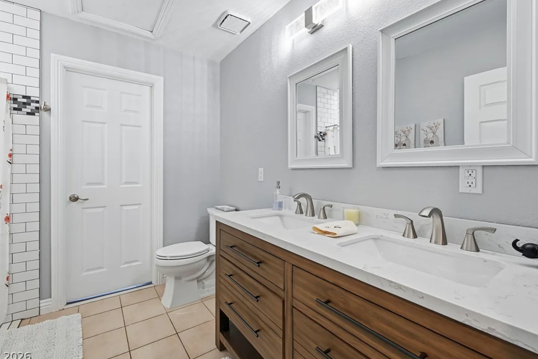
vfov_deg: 73.7
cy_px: 173
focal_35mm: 16
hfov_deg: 96.7
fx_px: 239
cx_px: 262
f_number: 9
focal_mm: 15
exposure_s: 1/160
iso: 500
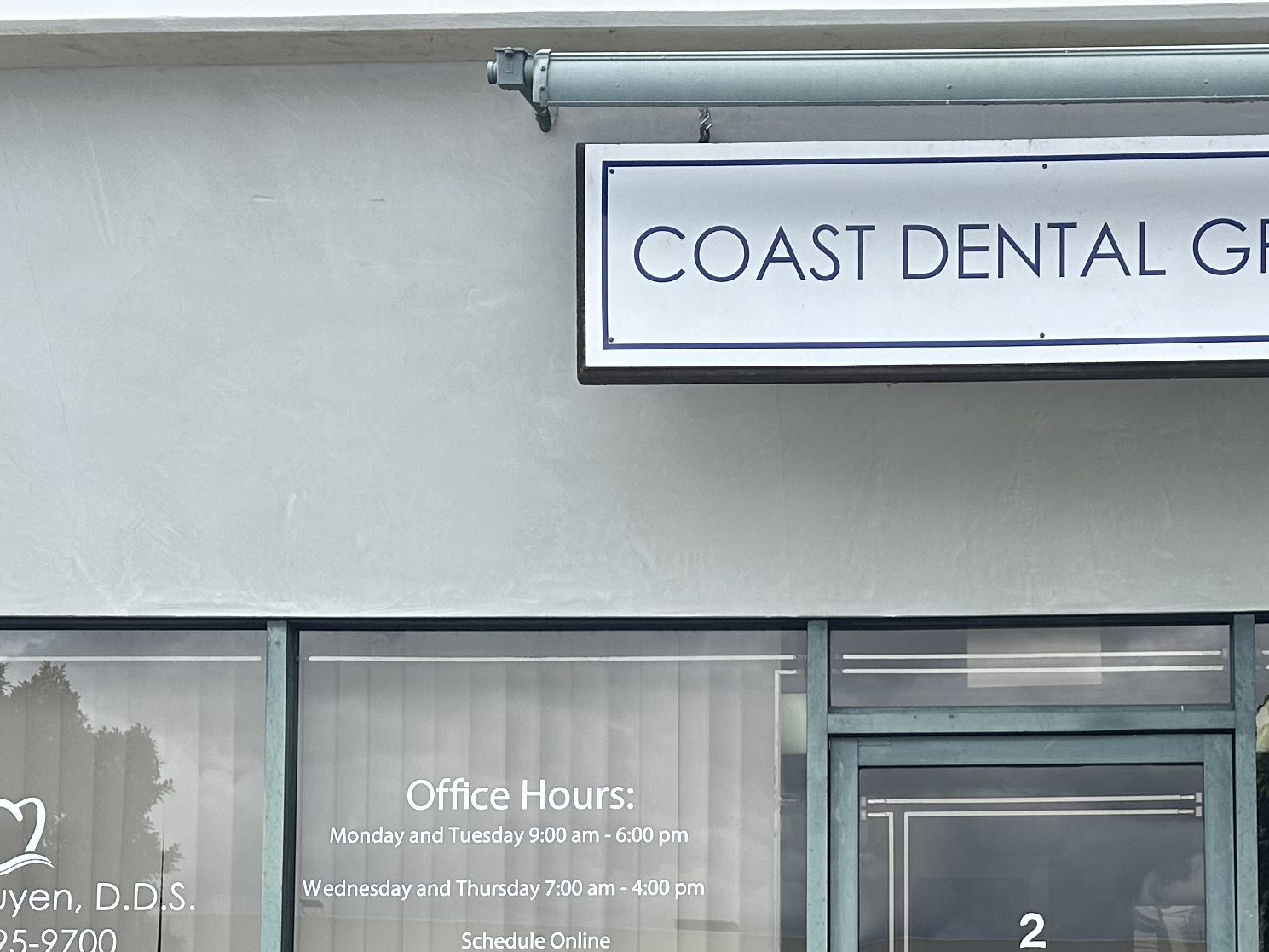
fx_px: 2383
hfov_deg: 29.5
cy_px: 907
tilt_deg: +5.8
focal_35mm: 65
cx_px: 878
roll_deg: +0.3
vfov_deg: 21.9
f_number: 1.78
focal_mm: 6.86
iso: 80
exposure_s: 1/1198
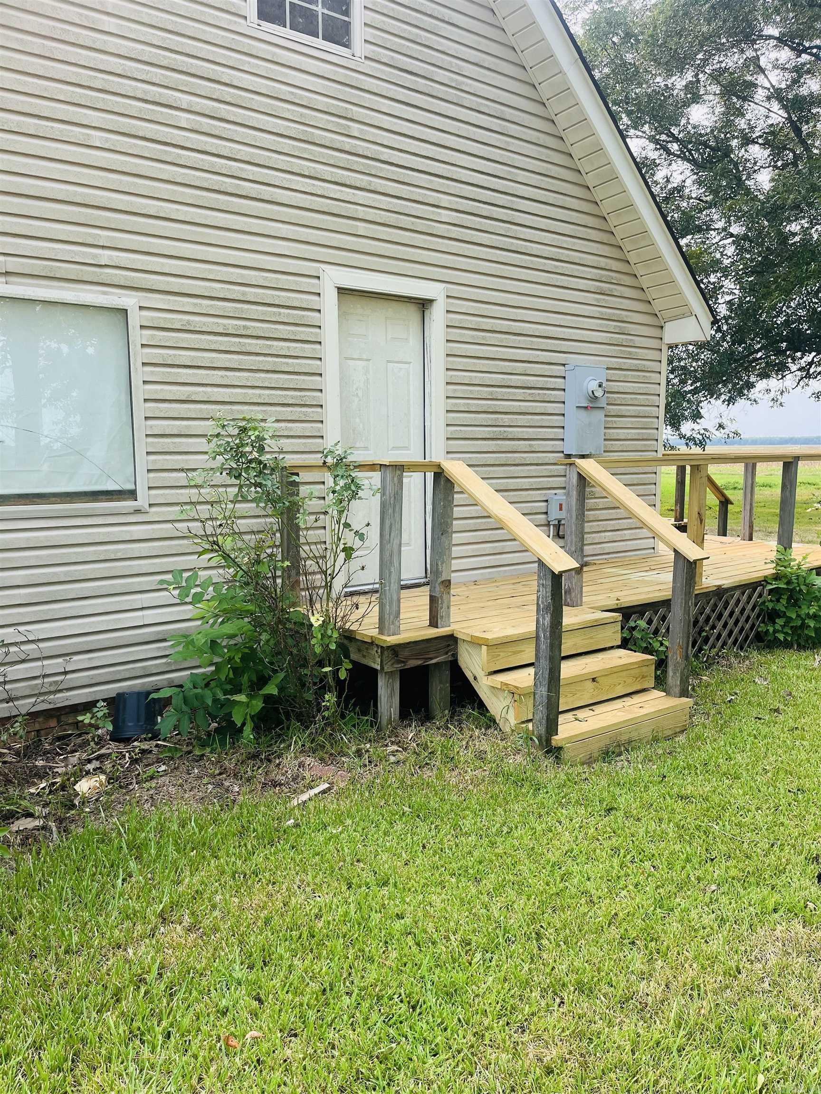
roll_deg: -0.3
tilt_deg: -4.7
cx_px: 410
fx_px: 822
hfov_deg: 53.1
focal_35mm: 26
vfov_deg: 67.3
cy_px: 547
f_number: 1.6
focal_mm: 5.1
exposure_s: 1/688
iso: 50
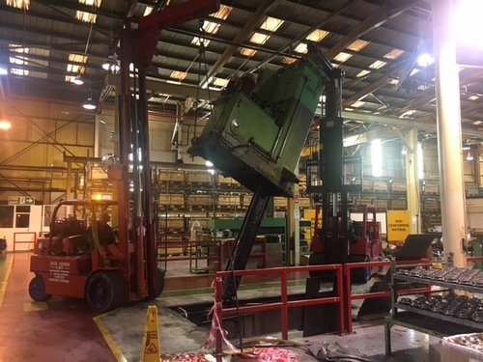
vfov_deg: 48.2
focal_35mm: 29
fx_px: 405
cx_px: 242
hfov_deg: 61.7
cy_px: 181
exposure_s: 1/33
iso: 200
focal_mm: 4.15
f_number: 2.2
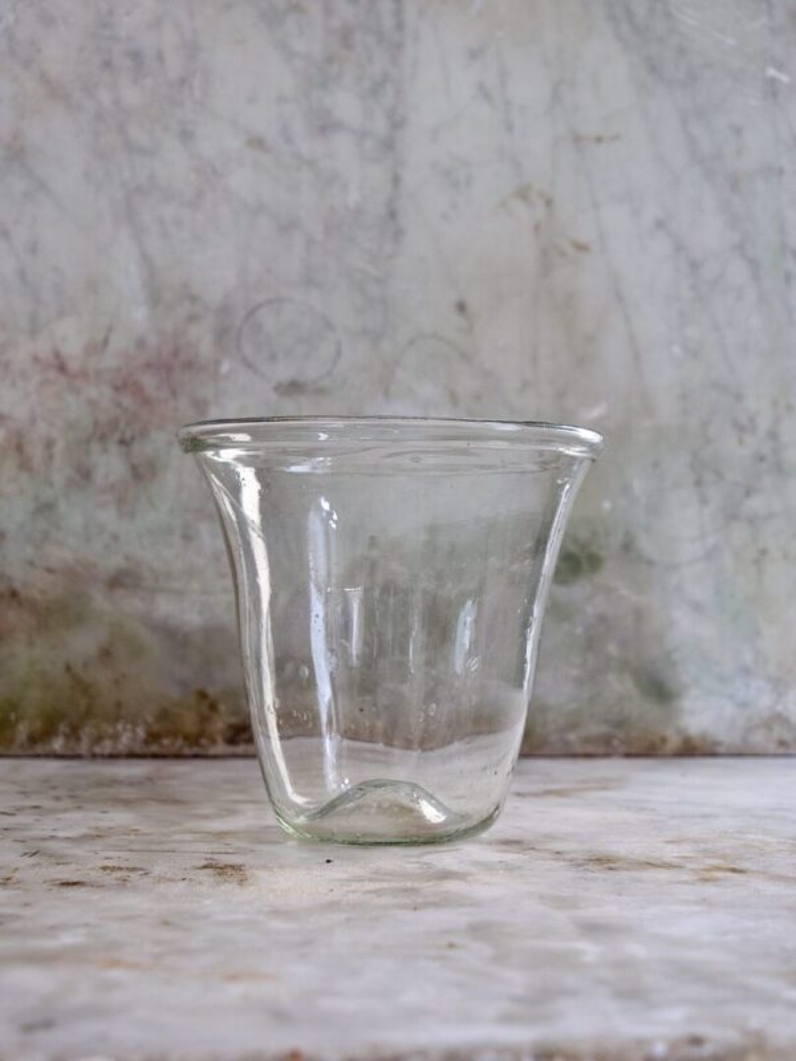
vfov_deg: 28.6
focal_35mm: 68
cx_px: 398
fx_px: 2085
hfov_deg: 21.6
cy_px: 530
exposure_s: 1/160
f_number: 4.5
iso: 200
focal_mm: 34
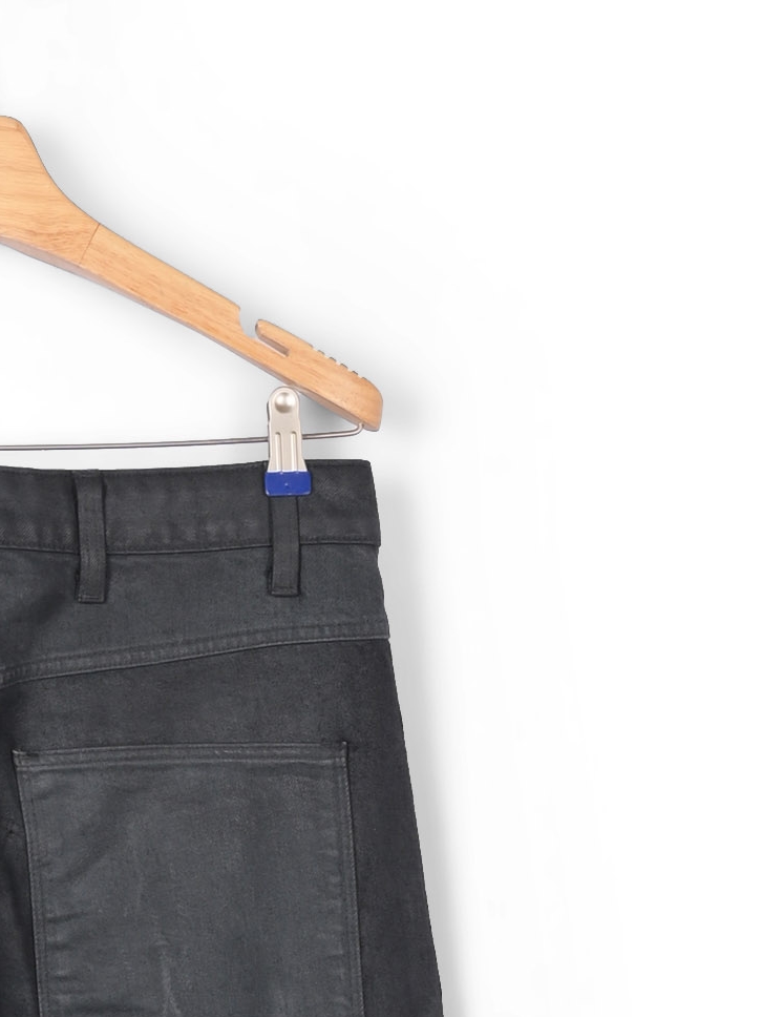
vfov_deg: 12.8
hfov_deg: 10.0
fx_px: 4315
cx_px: -47
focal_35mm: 147
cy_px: 1444
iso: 100
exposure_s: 1/200
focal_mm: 37
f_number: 11
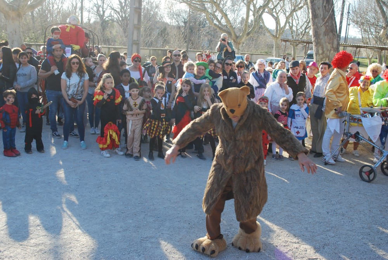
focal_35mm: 39
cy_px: 130
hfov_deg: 49.5
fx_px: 421
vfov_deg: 34.4
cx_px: 194
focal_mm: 26
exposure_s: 1/125
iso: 140
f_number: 5.6
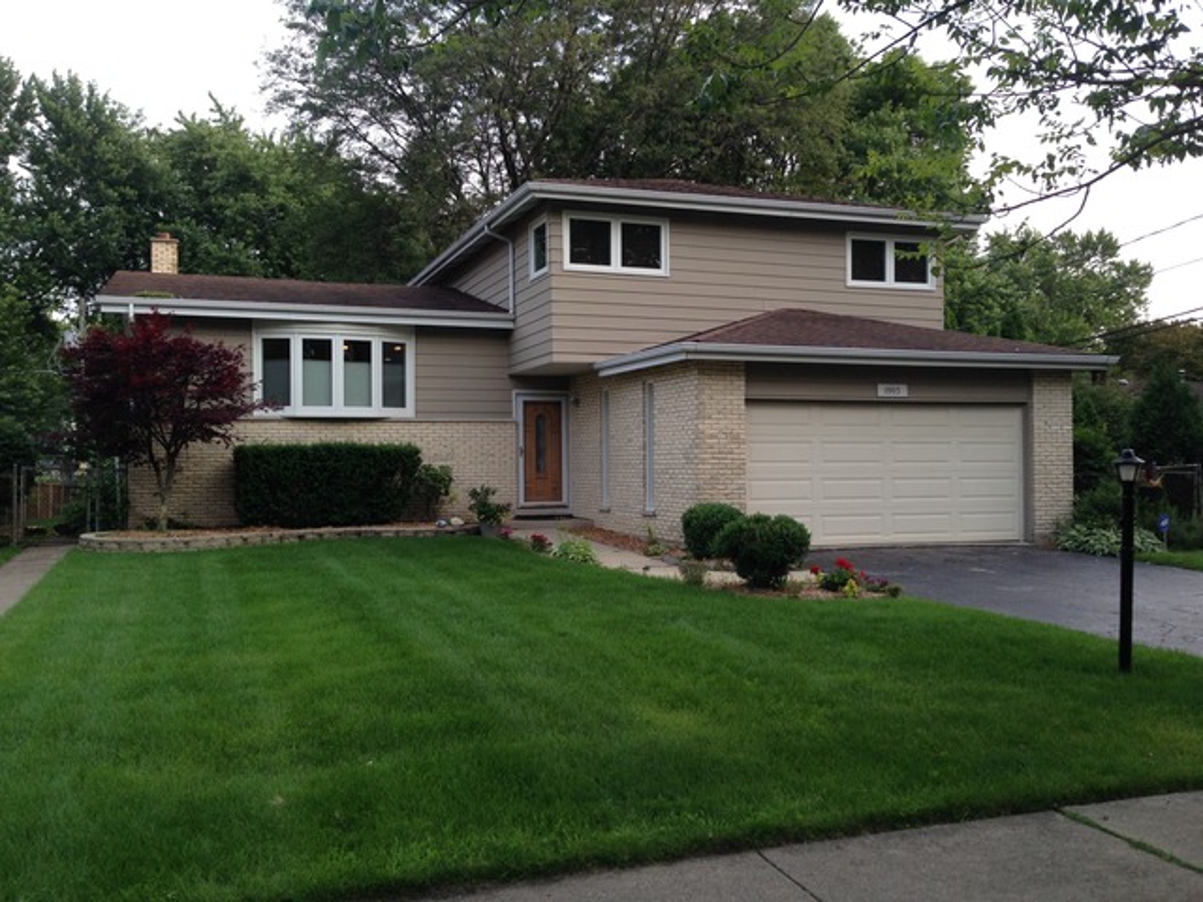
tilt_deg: +0.0
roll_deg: +0.2
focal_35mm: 33
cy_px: 451
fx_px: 1147
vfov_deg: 42.9
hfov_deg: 55.4
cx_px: 602
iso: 50
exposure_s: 1/194
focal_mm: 4.12
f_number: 2.4
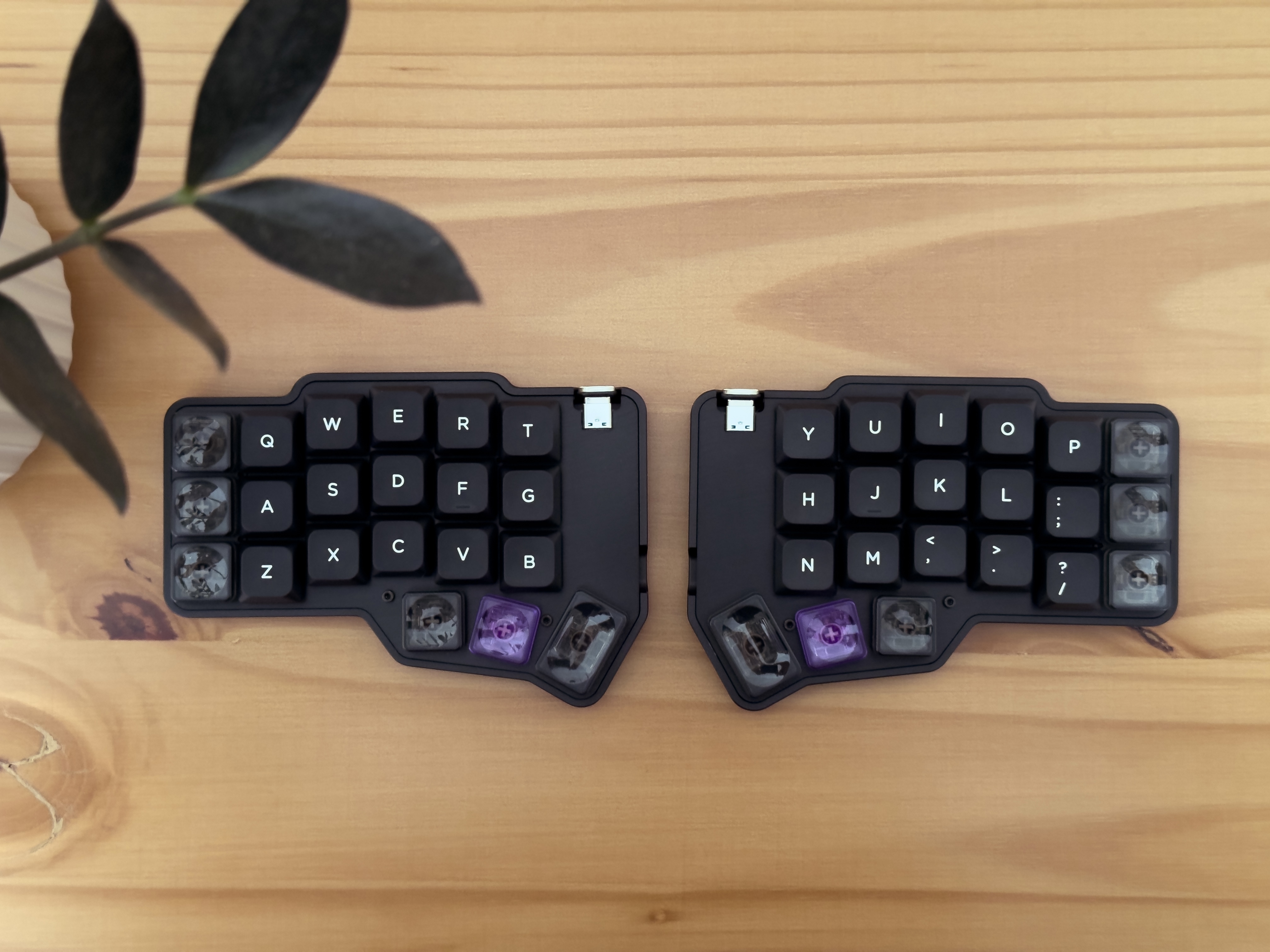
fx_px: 1761
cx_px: 635
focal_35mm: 48
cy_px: 476
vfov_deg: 30.3
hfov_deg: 39.7
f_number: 1.8
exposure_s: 1/30
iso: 640
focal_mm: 6.86
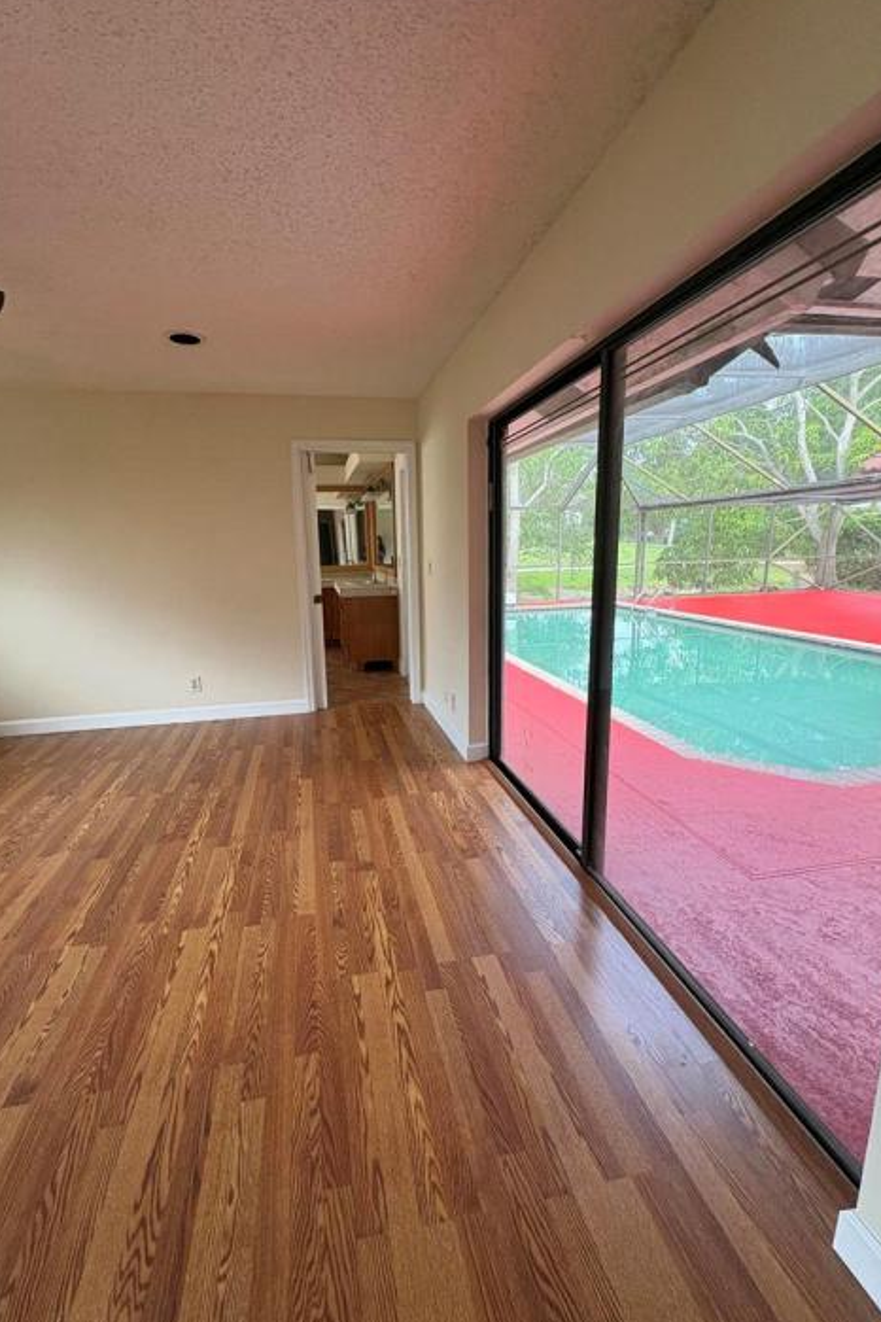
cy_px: 654
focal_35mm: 15
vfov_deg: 100.4
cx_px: 408
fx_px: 551
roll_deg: +0.3
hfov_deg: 77.2
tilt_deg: -9.1
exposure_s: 1/64
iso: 200
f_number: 2.2
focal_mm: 2.22
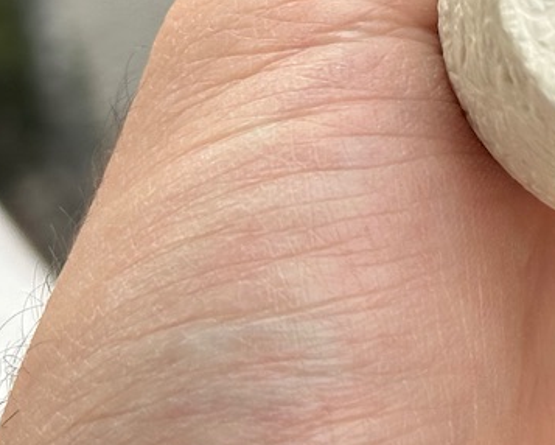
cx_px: 875
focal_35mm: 168
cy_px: -208
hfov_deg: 11.0
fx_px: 2761
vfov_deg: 9.0
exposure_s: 1/654
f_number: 1.78
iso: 64
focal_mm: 6.86
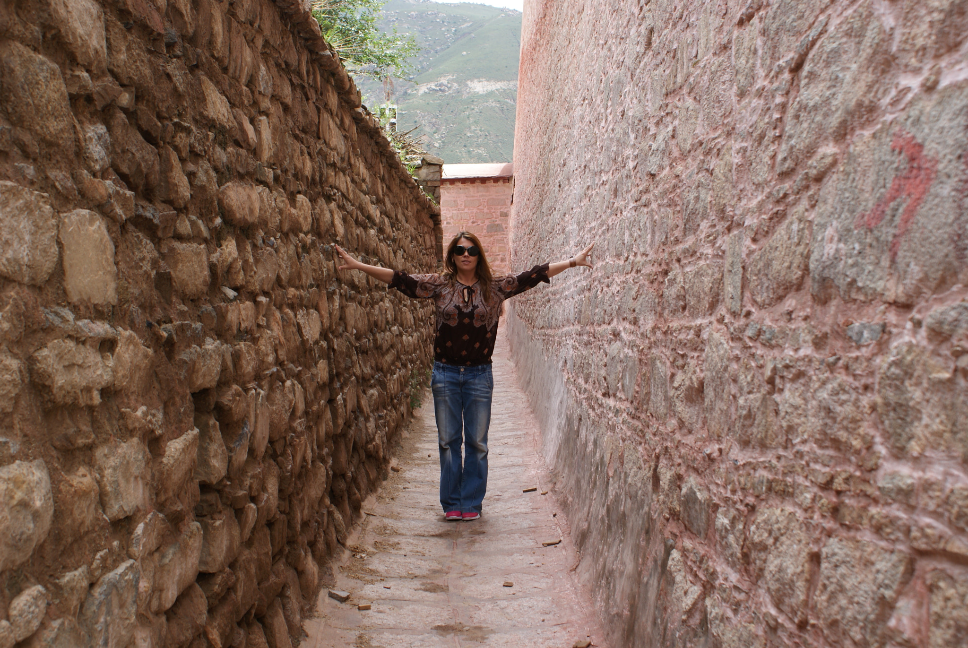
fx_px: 1211
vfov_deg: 29.9
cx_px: 484
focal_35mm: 45
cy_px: 324
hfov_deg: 43.6
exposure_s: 1/125
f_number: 8
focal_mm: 30
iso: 100
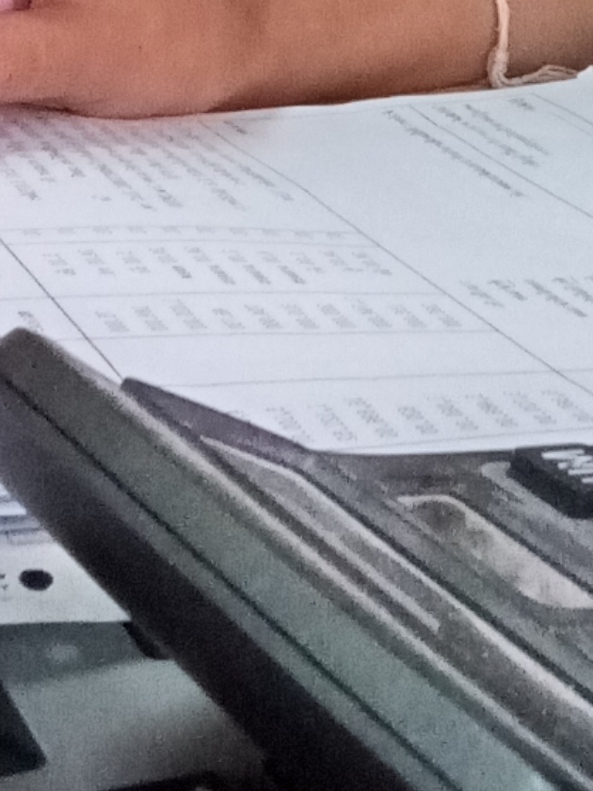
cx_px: 576
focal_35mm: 101
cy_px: -734
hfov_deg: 14.4
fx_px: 2307
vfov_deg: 15.8
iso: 422
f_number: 2
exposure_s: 1/25
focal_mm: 2.77
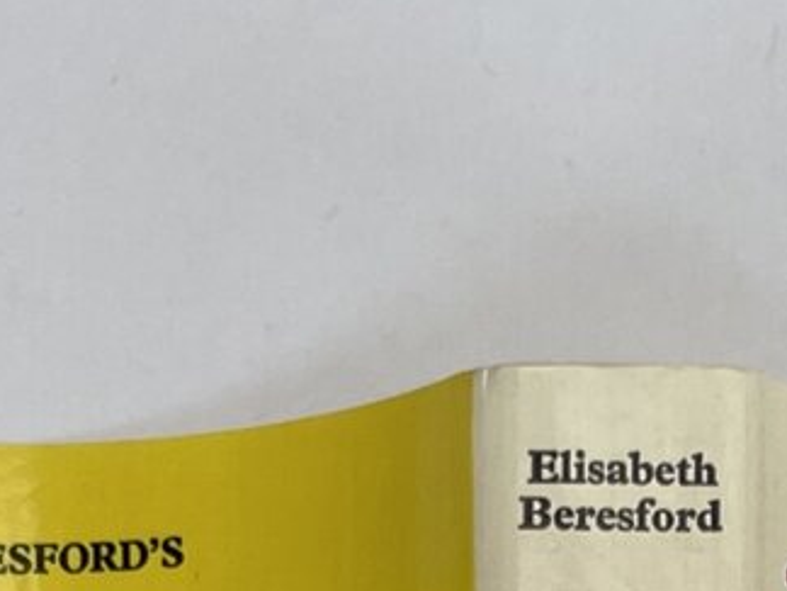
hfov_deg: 12.8
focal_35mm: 154
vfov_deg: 8.6
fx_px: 3501
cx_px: 610
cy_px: 1498
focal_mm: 4.2
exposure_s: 1/498
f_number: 1.6
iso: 32
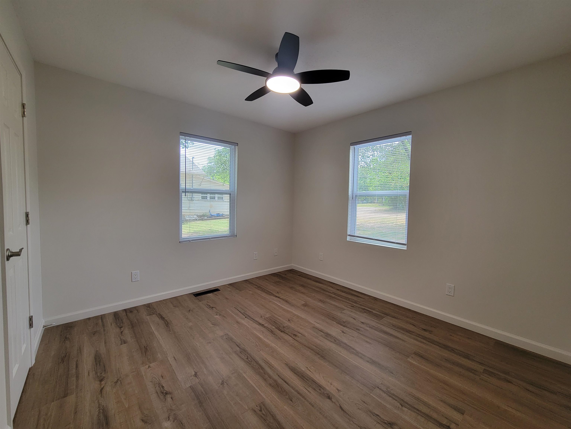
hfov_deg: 106.2
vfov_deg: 89.9
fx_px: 214
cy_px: 214
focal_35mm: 13
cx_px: 286
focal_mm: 2.2
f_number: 2.2
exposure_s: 1/60
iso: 50
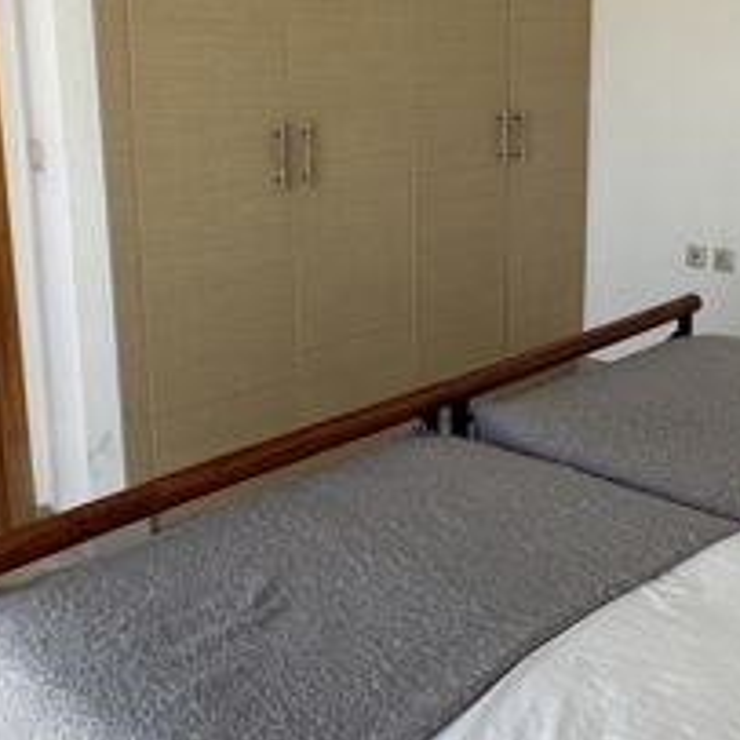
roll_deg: +0.2
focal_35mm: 43
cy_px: 255
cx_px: 496
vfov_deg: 38.8
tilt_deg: -10.5
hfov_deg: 38.7
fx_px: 1040
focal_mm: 2.22
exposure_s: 1/99
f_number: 2.2
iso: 100
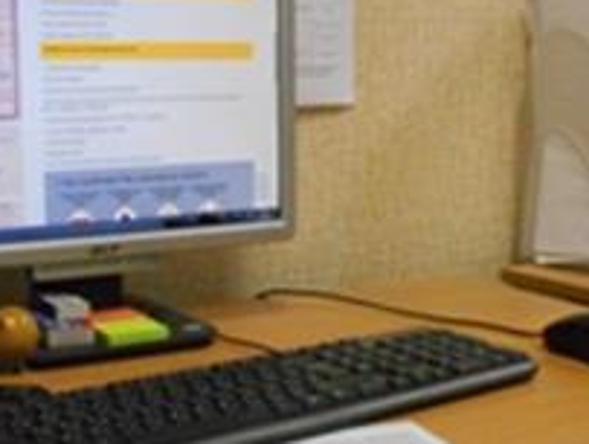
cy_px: 194
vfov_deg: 22.3
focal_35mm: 66
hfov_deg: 29.1
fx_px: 1125
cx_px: 408
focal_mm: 5.1
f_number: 3.4
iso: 800
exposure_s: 1/60
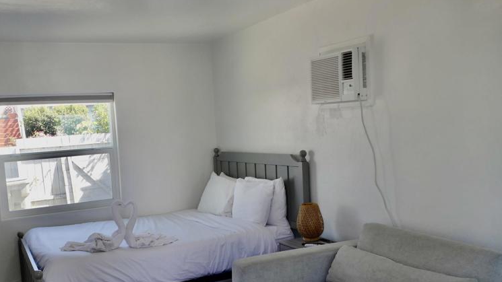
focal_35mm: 36
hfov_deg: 54.5
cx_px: 183
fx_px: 479
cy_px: 179
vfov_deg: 32.6
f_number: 2.8
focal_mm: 9.12
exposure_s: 1/125
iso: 125
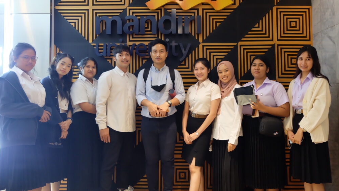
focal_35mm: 32
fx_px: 288
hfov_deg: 61.0
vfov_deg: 36.6
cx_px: 171
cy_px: 78
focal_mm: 20.1
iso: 2500
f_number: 4.5
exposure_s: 1/30
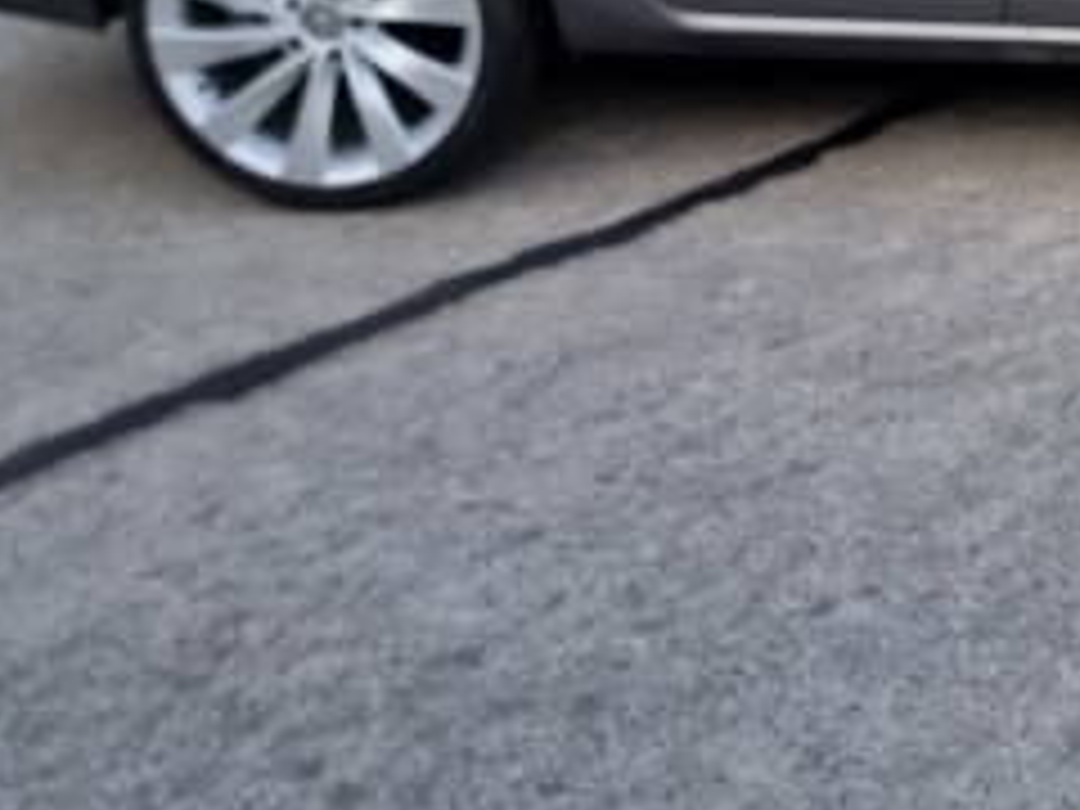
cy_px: -117
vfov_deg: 21.5
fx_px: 1997
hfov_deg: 28.3
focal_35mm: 64
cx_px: 1098
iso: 50
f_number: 1.8
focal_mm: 6.7
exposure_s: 1/100
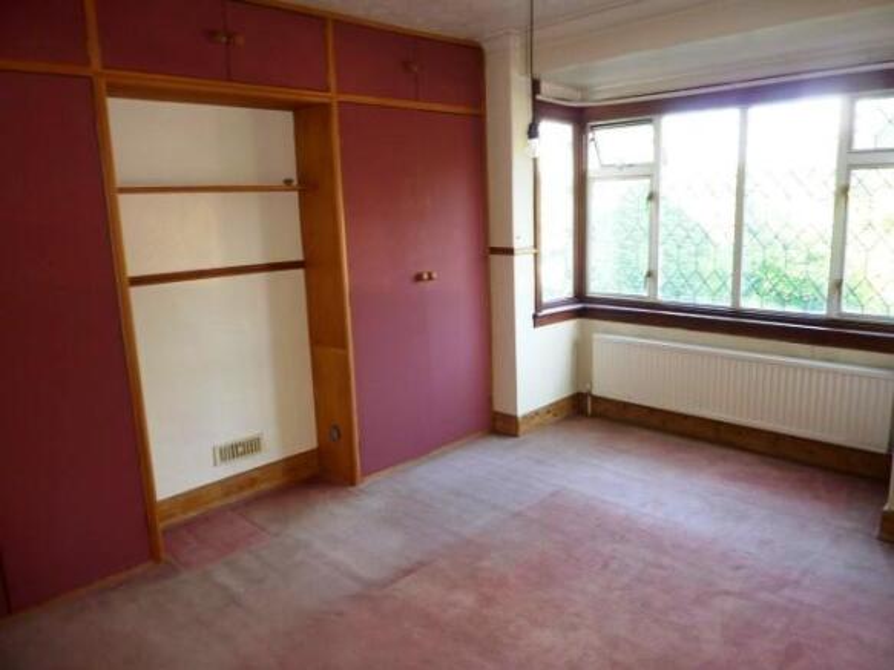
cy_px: 335
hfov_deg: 69.4
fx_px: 646
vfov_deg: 54.9
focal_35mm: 25
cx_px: 447
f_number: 3.3
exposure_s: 1/15
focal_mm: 4.1
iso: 100
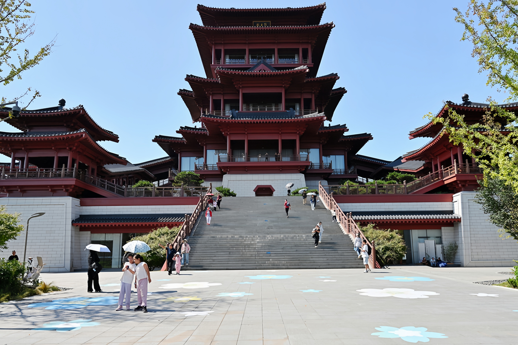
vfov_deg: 53.1
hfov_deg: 73.7
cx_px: 259
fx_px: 345
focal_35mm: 24
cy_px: 172
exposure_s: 1/250
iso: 200
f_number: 8
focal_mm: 24
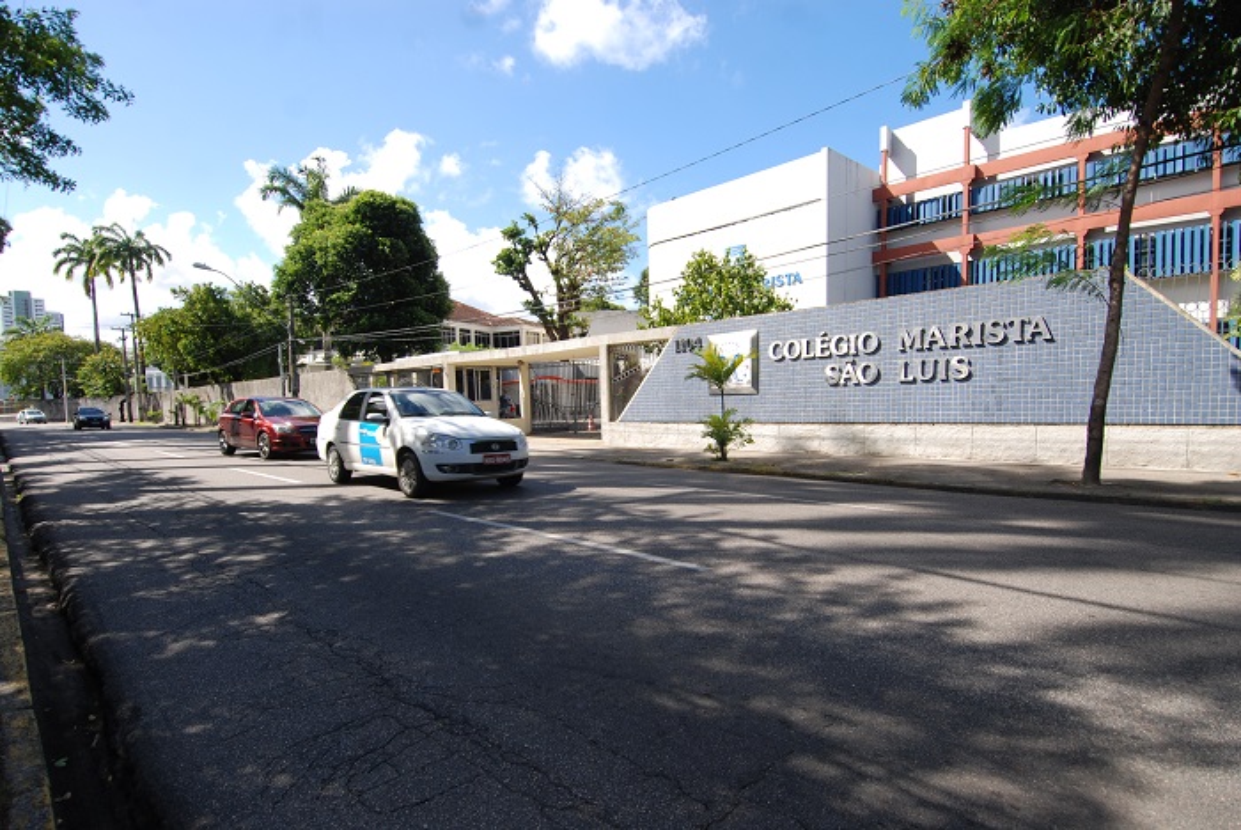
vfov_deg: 67.5
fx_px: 621
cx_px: 620
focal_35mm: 18
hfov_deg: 90.0
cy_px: 415
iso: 100
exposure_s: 1/200
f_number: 6.3
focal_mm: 12
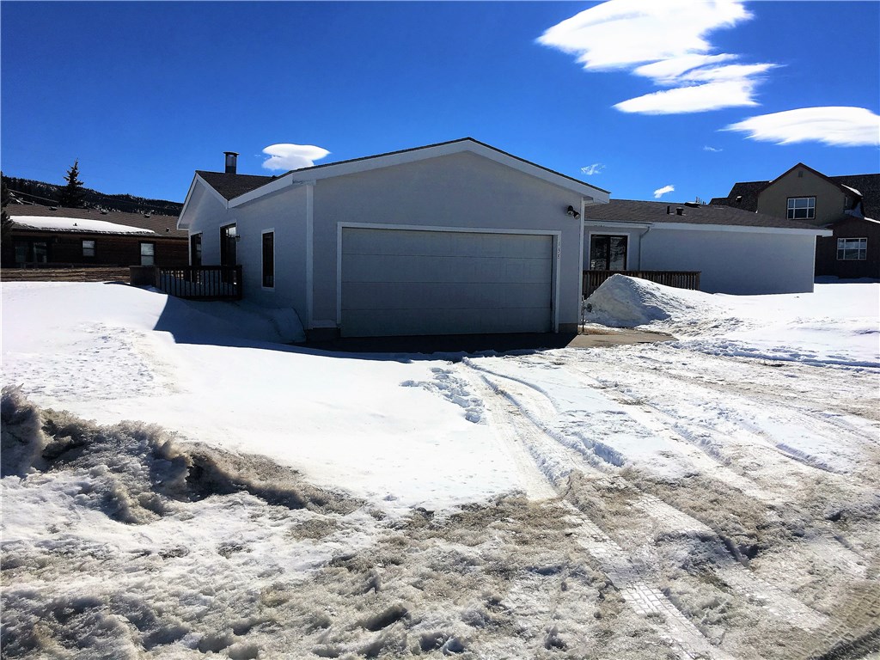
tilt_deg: -3.6
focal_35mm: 29
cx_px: 440
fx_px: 737
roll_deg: +0.8
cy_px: 330
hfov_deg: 61.7
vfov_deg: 48.2
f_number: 2.2
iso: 25
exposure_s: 1/7692
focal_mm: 4.15
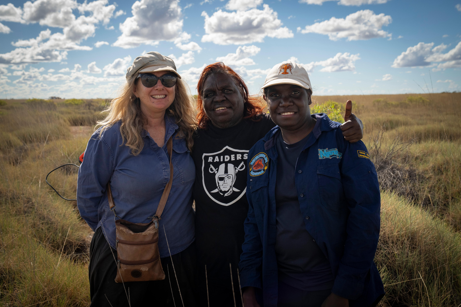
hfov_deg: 48.5
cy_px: 154
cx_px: 230
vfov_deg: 33.4
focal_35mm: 40
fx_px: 512
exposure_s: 1/800
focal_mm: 40
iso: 800
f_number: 6.3
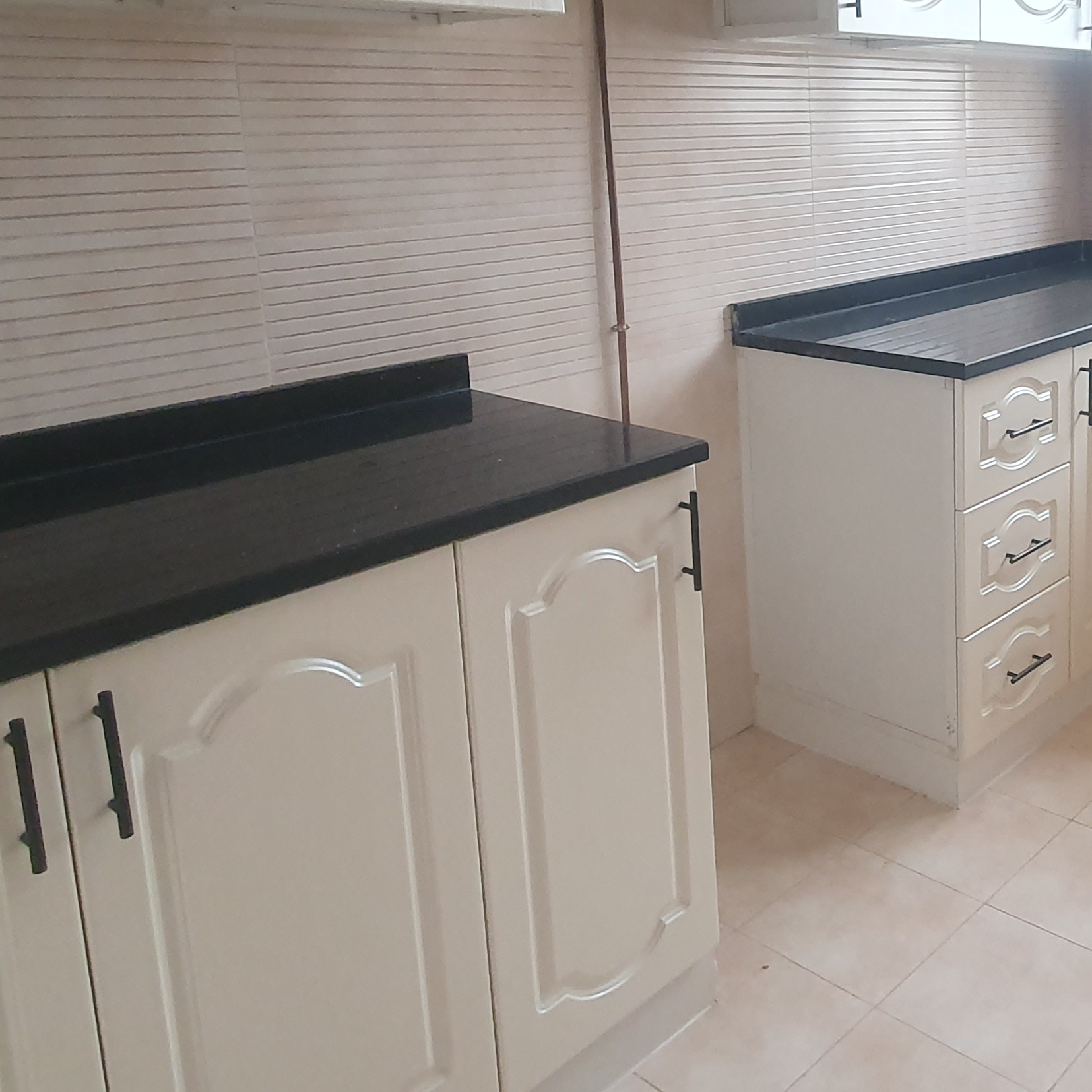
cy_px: 301
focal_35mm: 32
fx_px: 1142
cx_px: 916
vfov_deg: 49.5
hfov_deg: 47.5
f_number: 2.2
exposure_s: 1/40
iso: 320
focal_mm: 1.8
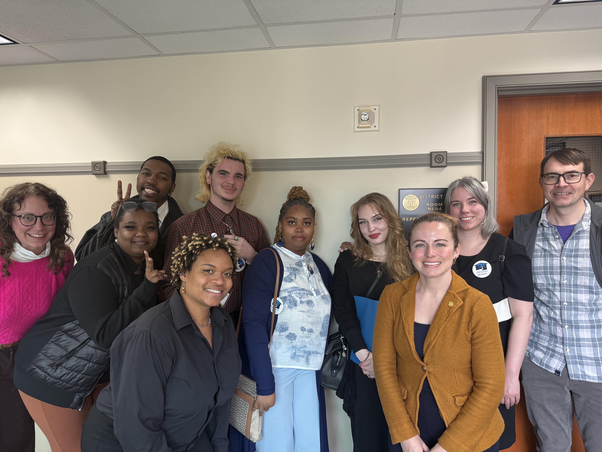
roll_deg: +0.4
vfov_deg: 56.8
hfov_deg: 71.6
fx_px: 417
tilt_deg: -2.0
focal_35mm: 24
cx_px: 301
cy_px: 226
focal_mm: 6.76
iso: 125
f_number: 1.78
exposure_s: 1/120
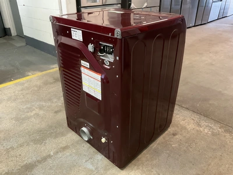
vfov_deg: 48.2
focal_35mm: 29
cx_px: 116
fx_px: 195
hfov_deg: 61.7
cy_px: 88
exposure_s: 1/30
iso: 320
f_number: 1.8
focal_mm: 3
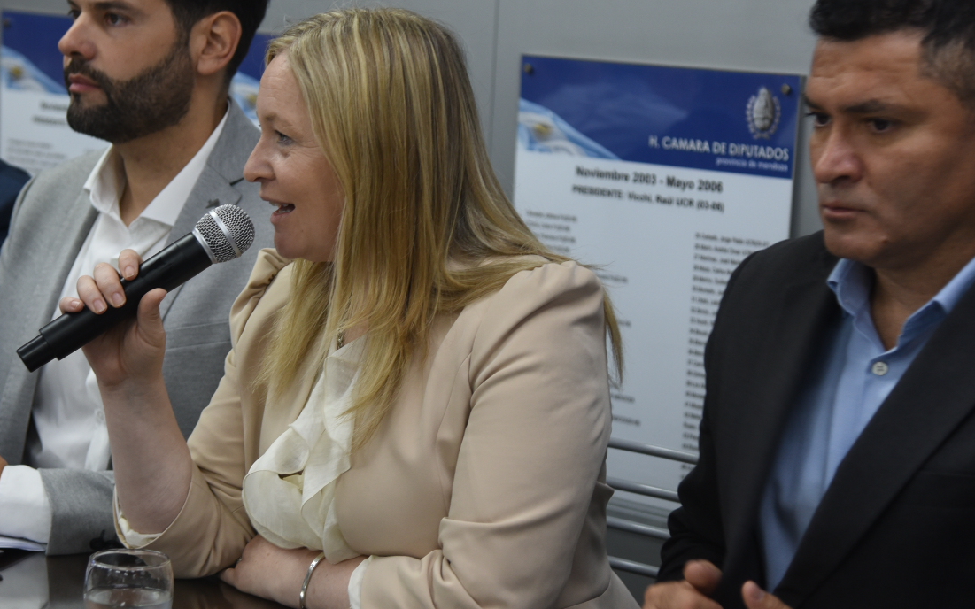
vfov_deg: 13.2
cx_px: 350
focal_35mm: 99
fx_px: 2630
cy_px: 301
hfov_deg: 20.9
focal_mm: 66
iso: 800
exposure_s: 1/80
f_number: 4
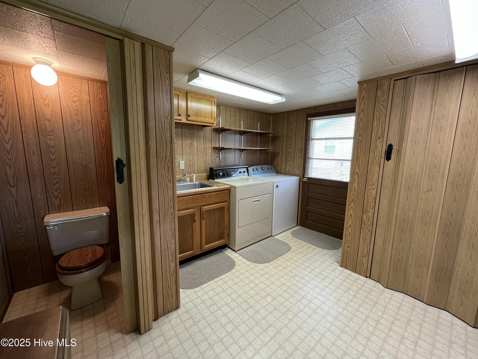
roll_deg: -0.7
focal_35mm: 13
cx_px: 239
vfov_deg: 89.9
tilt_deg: -8.0
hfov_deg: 106.2
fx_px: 180
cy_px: 180
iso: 125
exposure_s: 1/60
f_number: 1.8
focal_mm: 1.57
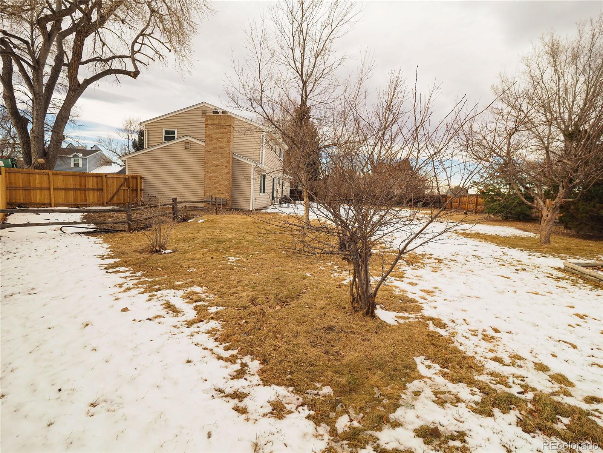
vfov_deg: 71.6
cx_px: 302
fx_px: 314
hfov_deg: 87.8
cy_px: 226
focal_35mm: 18
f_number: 4
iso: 320
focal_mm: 9
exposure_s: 1/1000
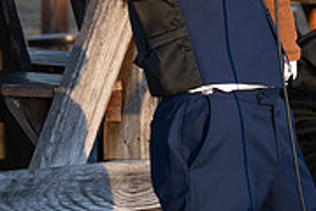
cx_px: 253
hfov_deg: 4.3
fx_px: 4239
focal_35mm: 483
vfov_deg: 2.8
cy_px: -105
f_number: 8
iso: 320
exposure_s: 1/125
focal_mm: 150
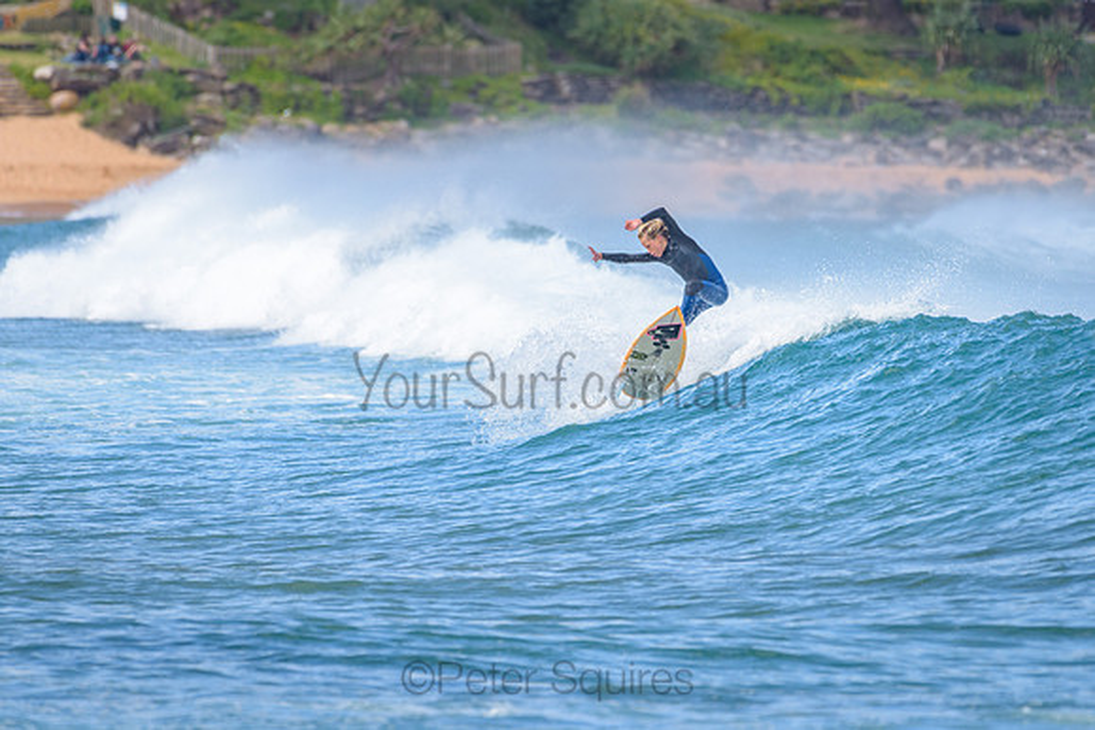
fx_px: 18638
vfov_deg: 2.2
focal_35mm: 613
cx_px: 578
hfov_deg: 3.4
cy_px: 340
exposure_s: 1/2000
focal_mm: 500
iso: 320
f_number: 5.6
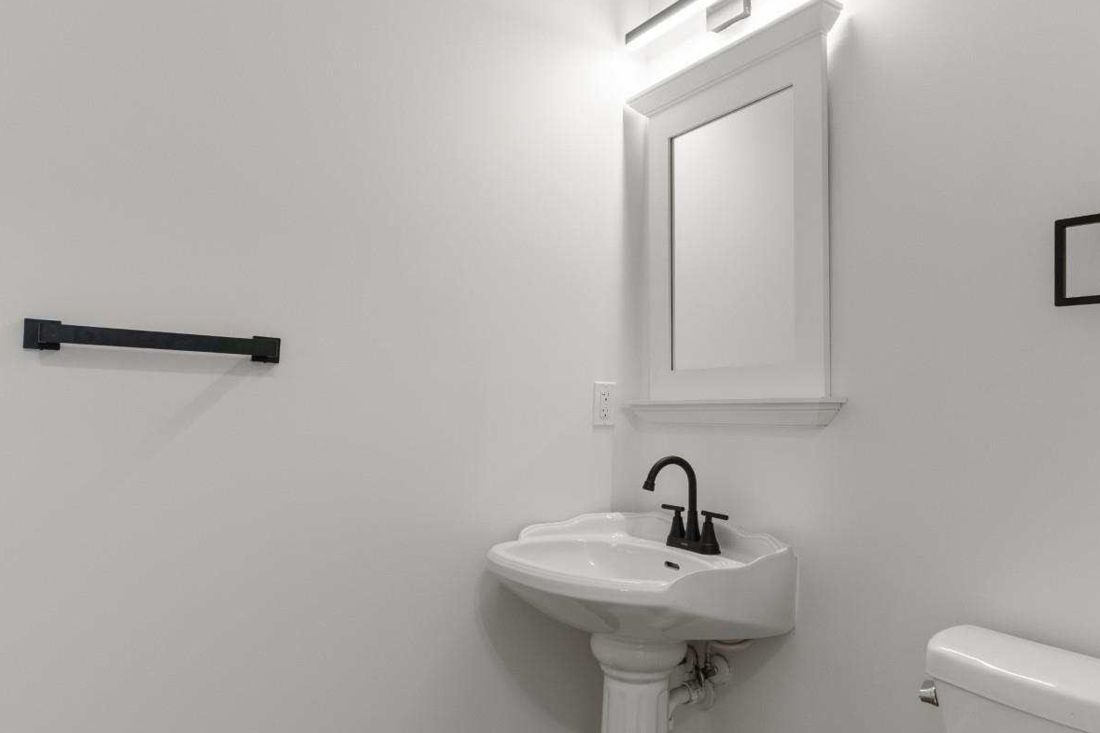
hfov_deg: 78.4
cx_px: 604
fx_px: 672
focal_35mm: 22
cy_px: 387
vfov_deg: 57.2
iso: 100
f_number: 4.8
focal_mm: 11
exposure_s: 1/13
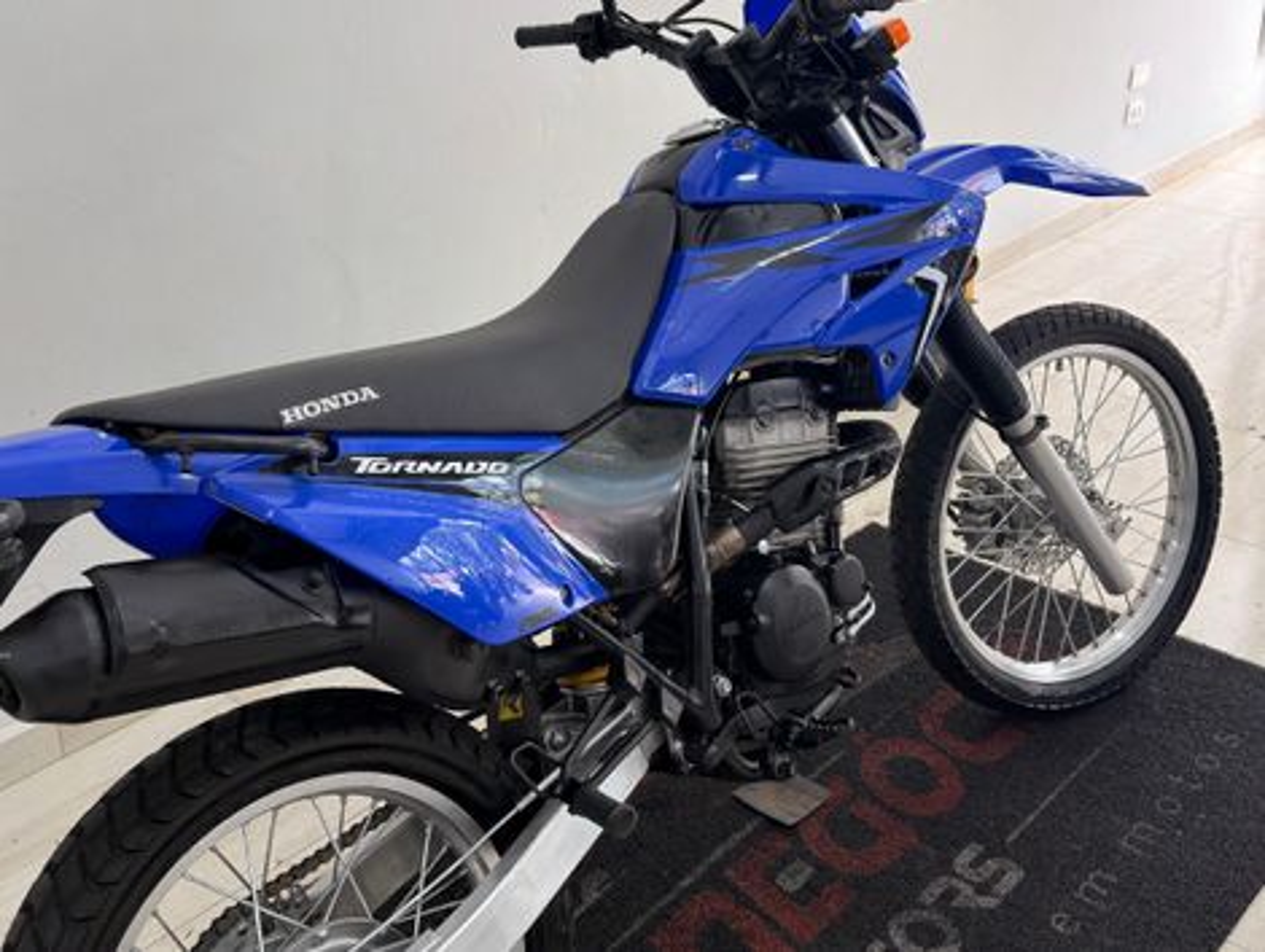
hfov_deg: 61.6
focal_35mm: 29
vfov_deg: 48.3
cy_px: 476
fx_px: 1061
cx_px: 632
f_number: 1.78
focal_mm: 6.76
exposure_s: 1/140
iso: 64
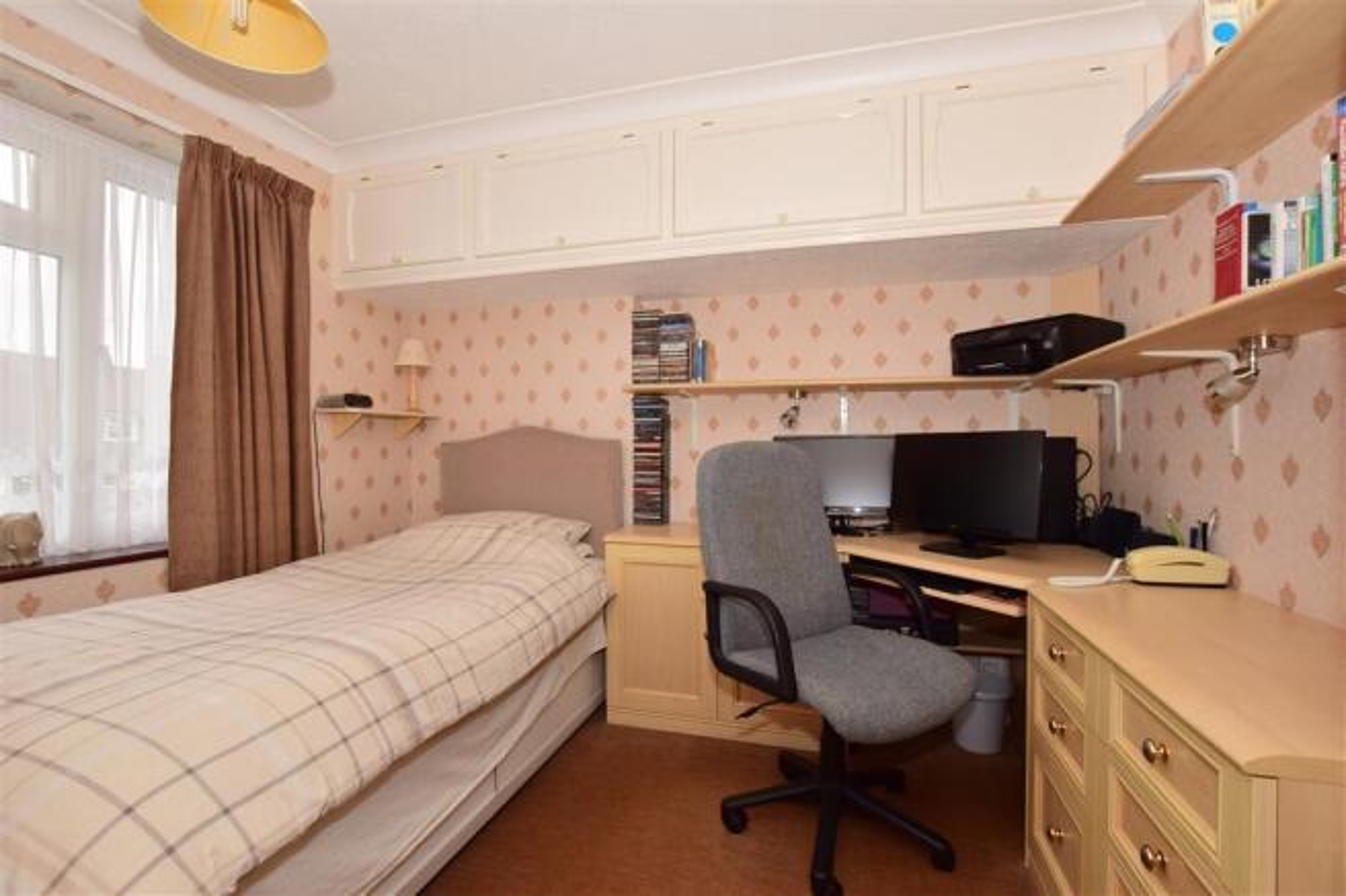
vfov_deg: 77.3
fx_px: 561
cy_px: 448
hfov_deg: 100.4
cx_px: 673
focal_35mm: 15
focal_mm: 10
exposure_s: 1/100
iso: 320
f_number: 5.6
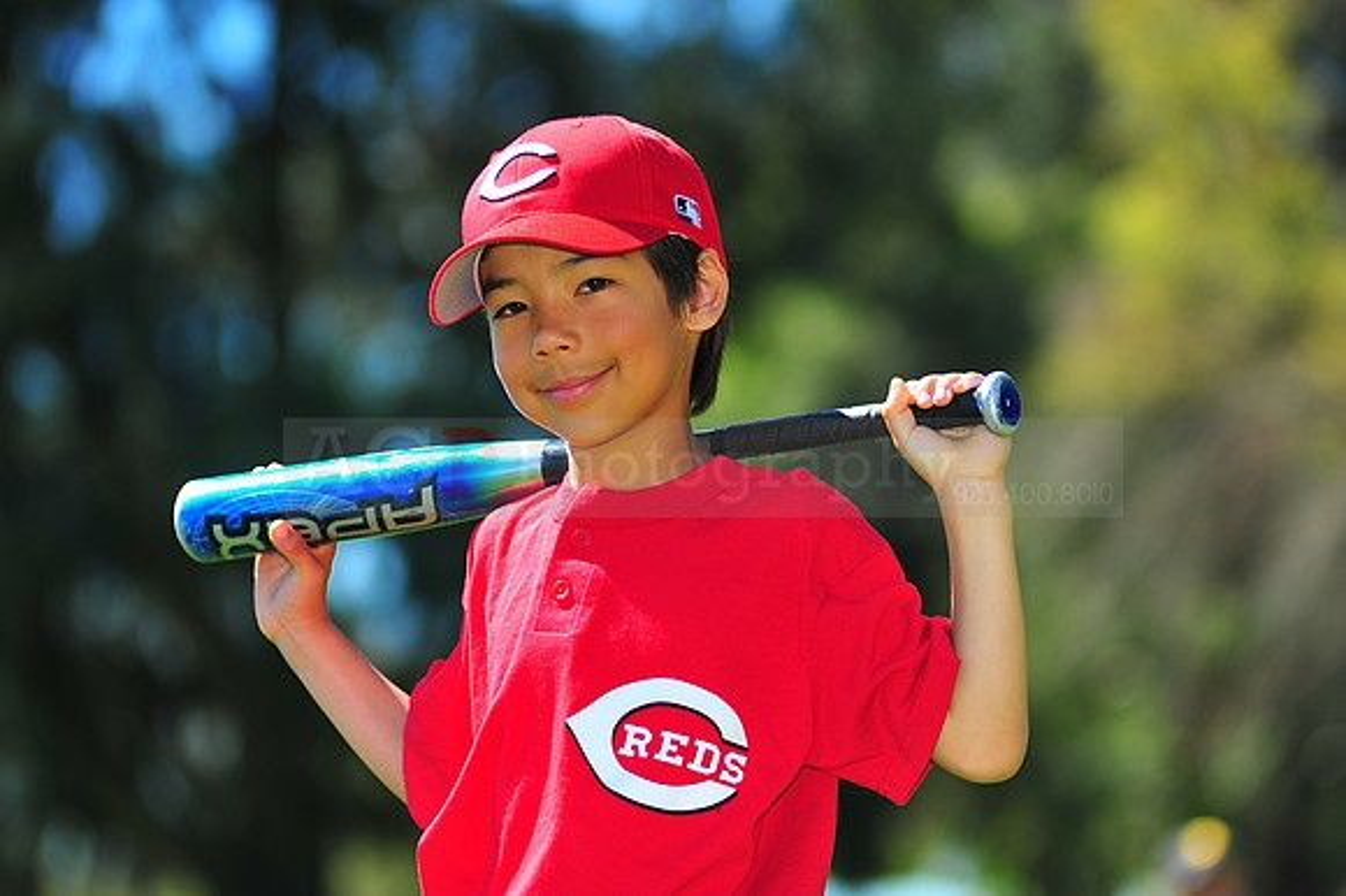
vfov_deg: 7.6
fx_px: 6726
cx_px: 673
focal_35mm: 180
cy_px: 448
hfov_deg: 11.4
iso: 200
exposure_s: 1/800
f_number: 4.5
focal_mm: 180
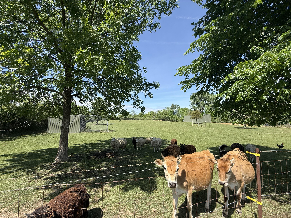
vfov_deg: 85.7
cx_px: 146
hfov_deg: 102.1
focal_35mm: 14
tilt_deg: +6.1
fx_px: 118
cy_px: 109
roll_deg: -0.3
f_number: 2.2
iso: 50
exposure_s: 1/1339
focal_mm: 2.22
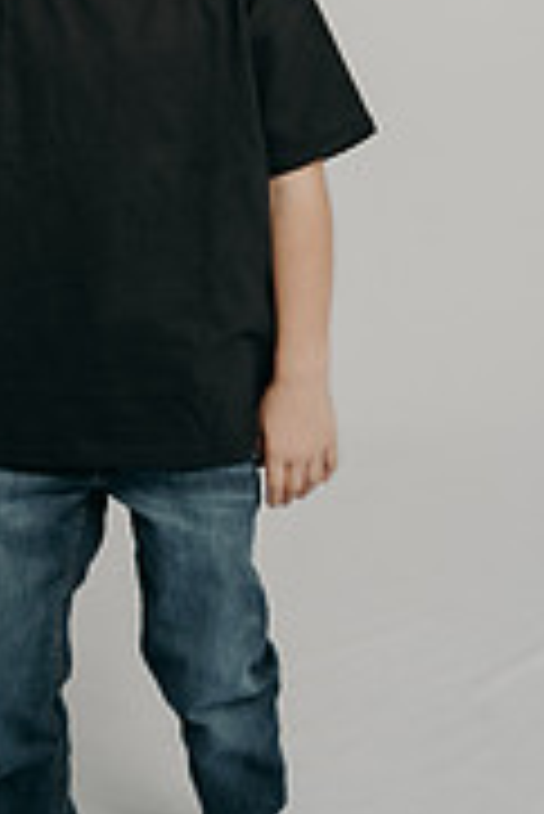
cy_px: 4
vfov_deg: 20.4
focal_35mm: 97
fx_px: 2194
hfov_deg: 14.0
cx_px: 76
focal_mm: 39
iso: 100
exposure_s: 1/200
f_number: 2.2
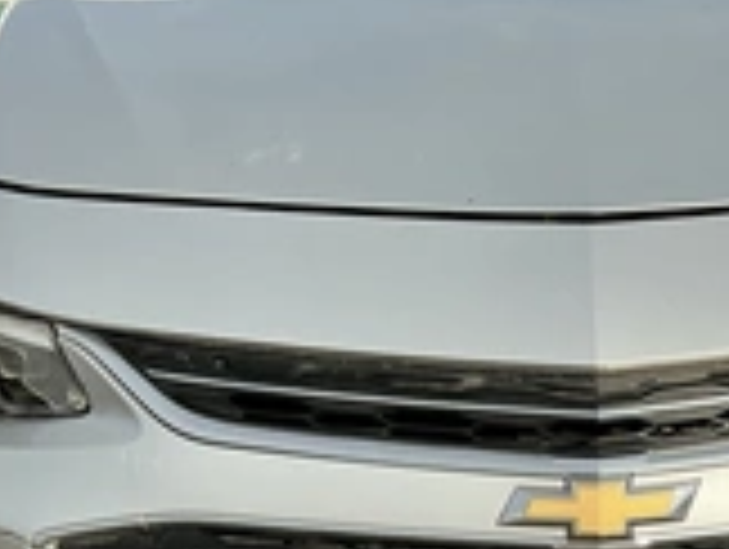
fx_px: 1455
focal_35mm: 69
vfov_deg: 20.2
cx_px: 554
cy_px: 626
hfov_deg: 27.7
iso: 25
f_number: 1.8
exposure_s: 1/1451
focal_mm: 3
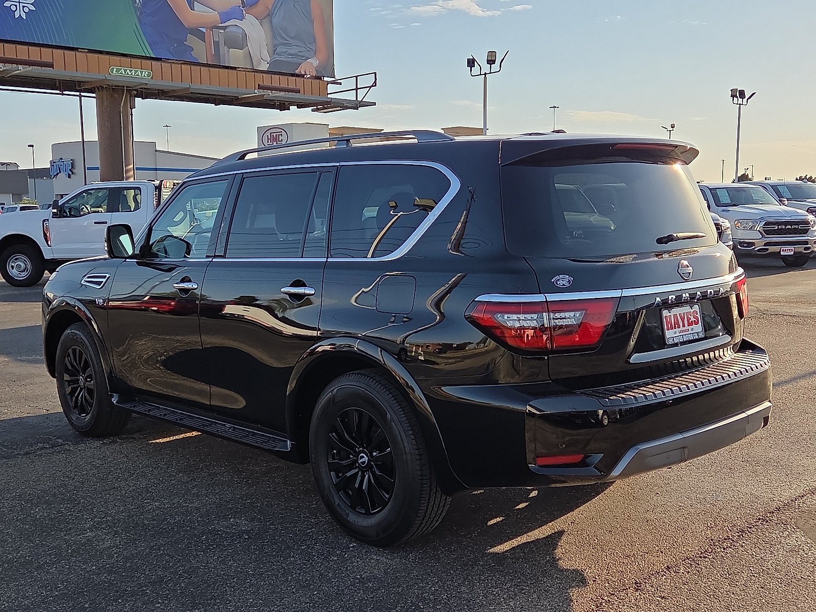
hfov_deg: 47.9
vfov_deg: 36.8
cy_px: 306
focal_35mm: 39
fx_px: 919
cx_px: 408
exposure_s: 1/2000
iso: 25
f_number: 1.8
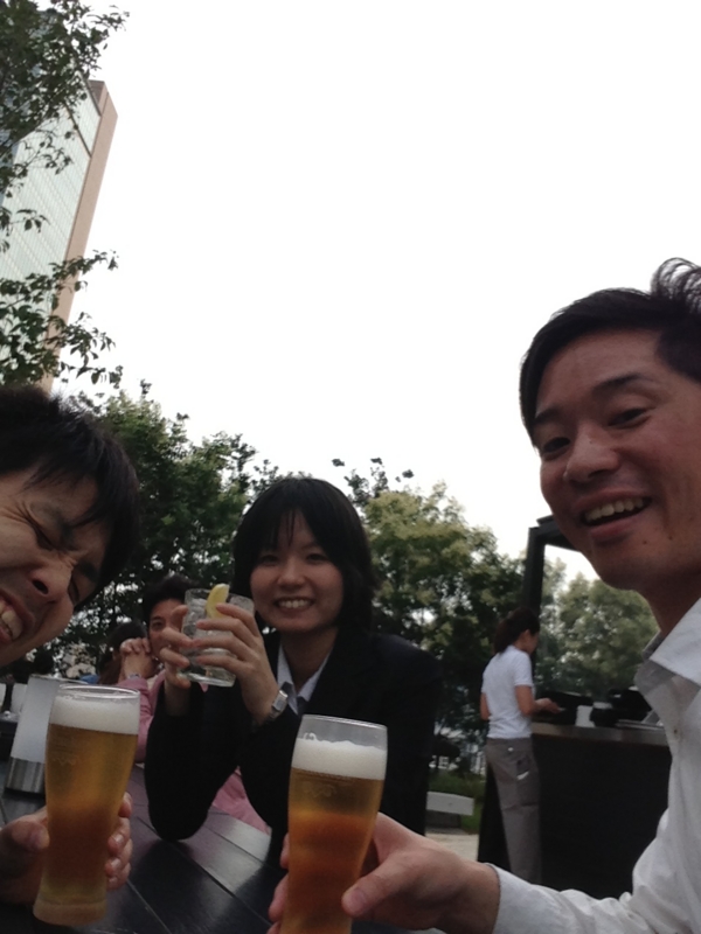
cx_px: 350
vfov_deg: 52.6
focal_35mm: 35
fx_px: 945
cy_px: 467
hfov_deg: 40.7
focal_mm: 2.18
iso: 32
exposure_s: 1/120
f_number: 2.4
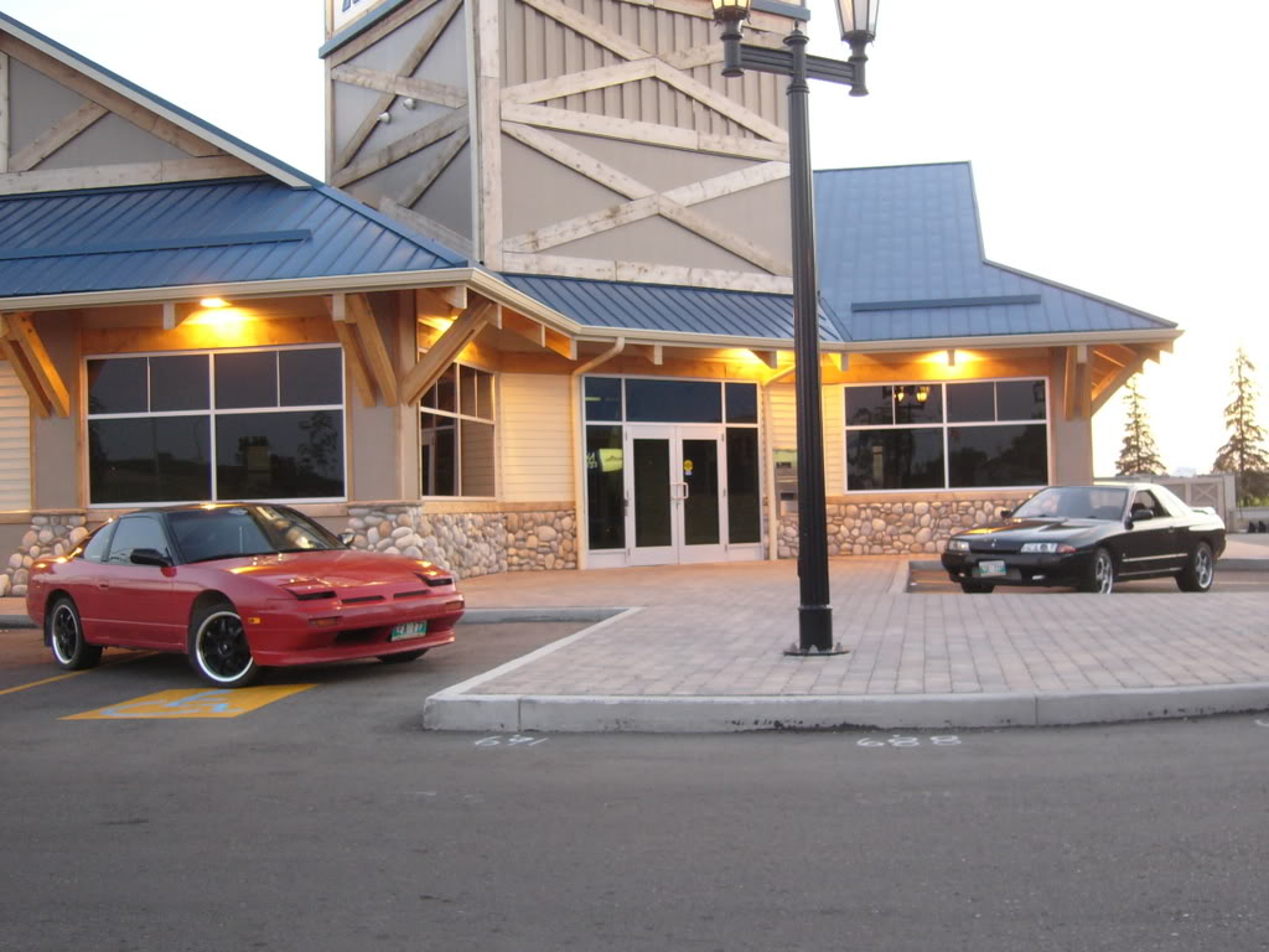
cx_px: 634
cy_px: 476
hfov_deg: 49.0
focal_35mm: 38
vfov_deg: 37.7
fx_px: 1393
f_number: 2.9
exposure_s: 1/13
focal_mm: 6.3
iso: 200
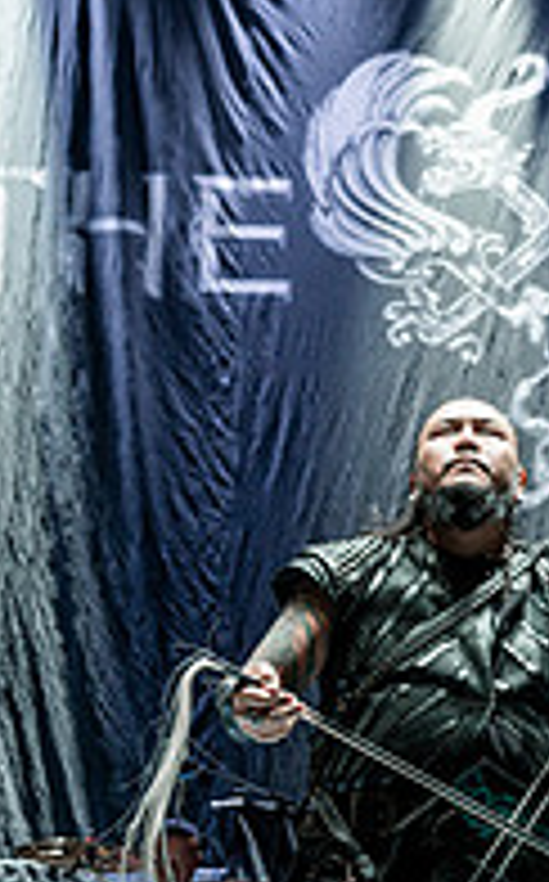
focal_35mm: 82
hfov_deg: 15.7
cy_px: 644
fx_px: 1969
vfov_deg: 25.0
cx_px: 508
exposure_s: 1/250
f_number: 4
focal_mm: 35
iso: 1600
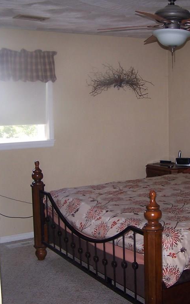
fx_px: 448
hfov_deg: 23.7
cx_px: 145
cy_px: 152
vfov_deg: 37.5
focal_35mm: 54
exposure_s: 1/60
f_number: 2.8
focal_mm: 6.3
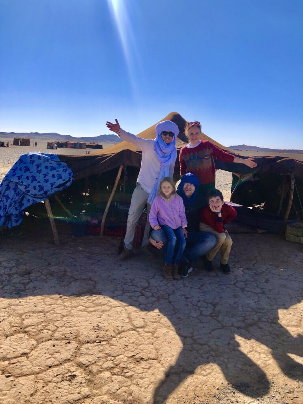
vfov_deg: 63.4
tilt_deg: -7.1
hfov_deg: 49.7
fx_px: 327
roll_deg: -4.0
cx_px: 152
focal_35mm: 28
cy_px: 202
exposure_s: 1/2404
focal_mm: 4
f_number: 1.8
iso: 20
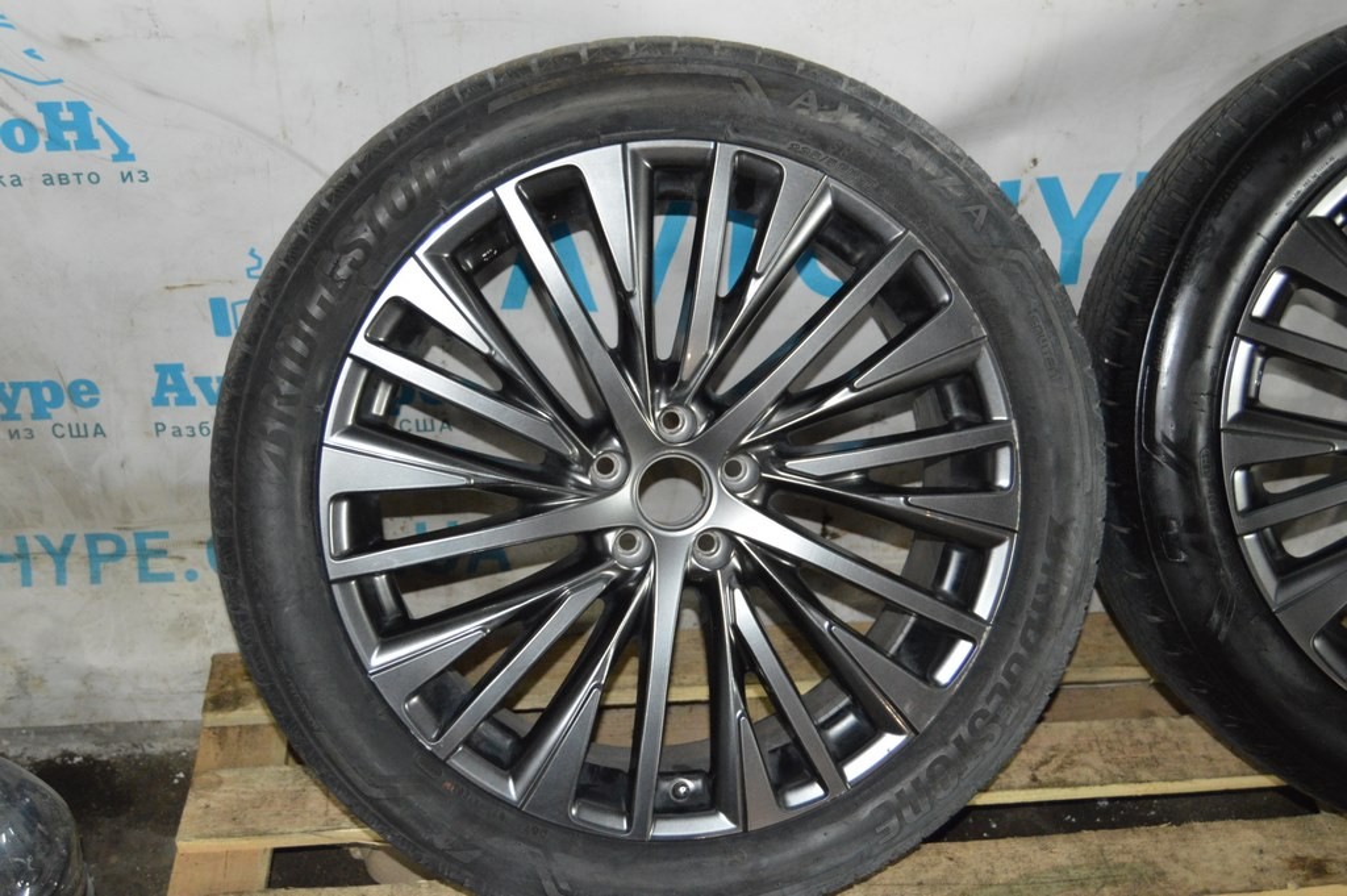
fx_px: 1738
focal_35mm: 46
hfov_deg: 42.4
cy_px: 448
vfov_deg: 28.9
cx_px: 674
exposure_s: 1/60
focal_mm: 31
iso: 2200
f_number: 4.2
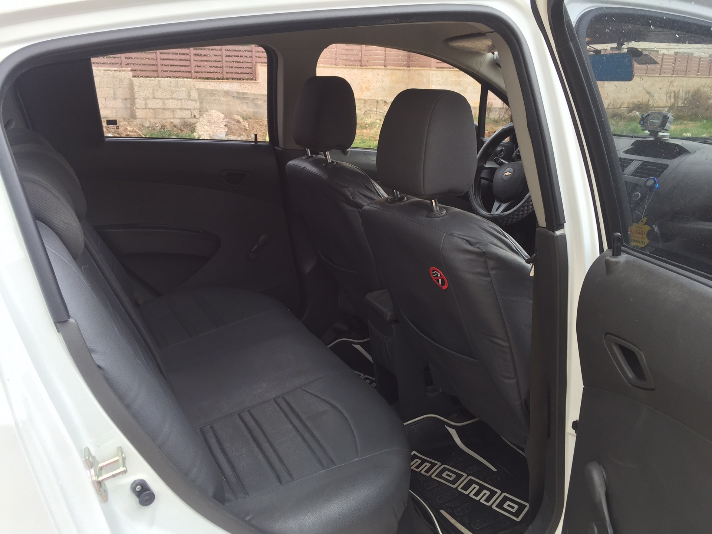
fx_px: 596
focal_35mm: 29
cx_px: 356
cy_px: 267
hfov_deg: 61.7
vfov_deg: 48.2
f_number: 2.2
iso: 40
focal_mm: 4.15
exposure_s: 1/100
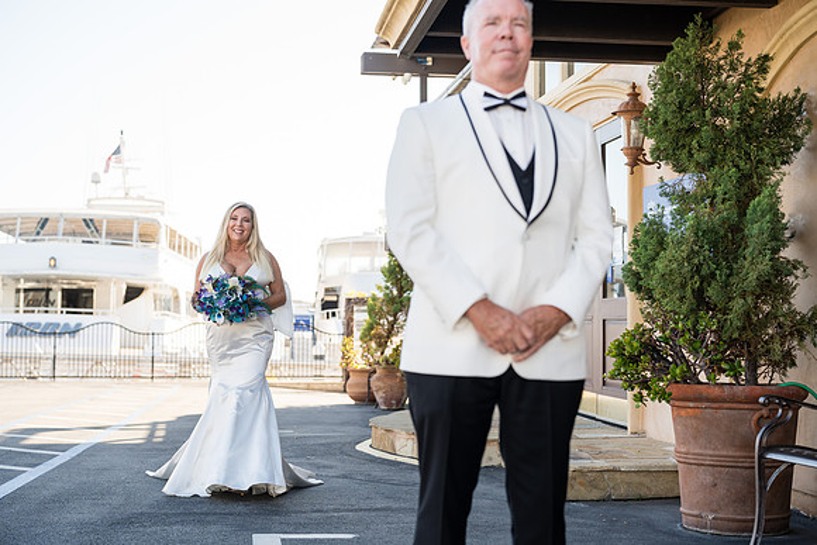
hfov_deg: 39.6
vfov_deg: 27.0
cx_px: 408
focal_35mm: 50
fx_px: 1135
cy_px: 272
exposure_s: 1/500
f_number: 2.8
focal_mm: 50
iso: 125
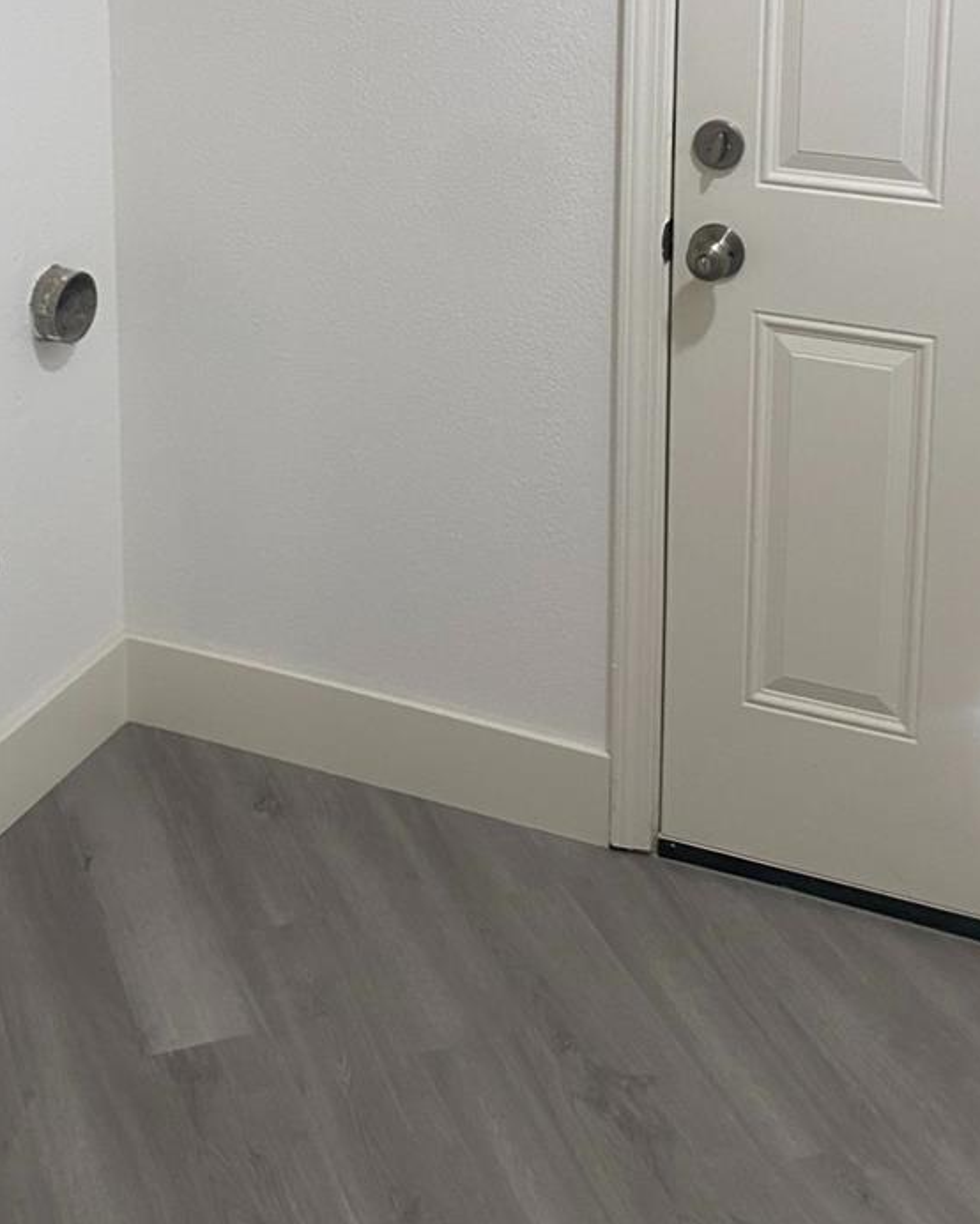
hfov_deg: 27.5
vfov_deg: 31.7
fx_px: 1993
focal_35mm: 55
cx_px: 355
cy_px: 19
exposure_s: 1/60
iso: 80
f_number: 1.8
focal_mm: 4.25
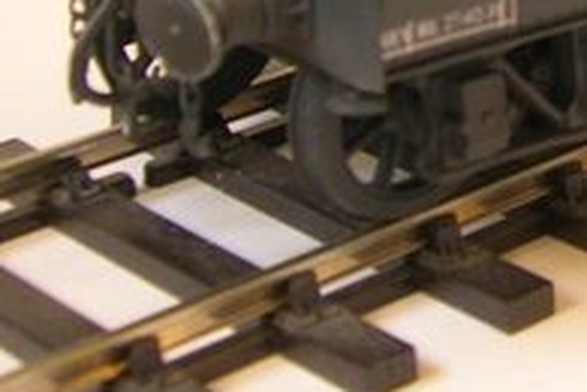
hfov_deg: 15.1
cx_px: 837
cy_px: -182
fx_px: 2071
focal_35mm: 127
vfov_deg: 10.5
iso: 50
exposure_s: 1/12.3
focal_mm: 5.7
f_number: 2.9
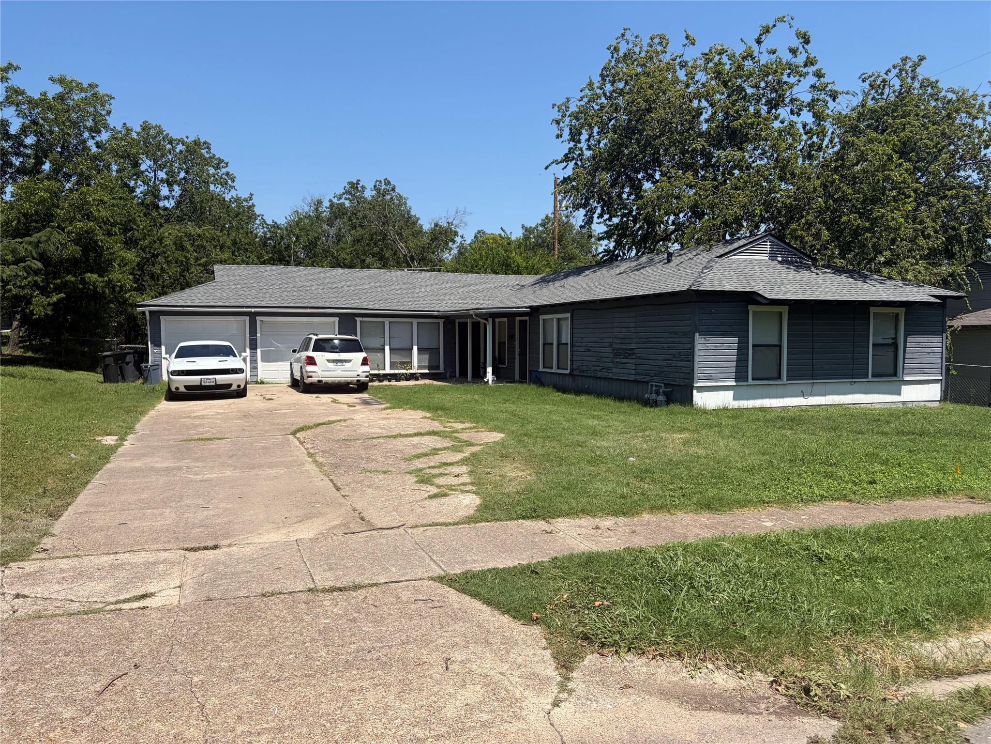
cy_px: 372
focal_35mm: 26
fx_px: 744
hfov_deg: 67.3
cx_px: 496
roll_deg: +0.6
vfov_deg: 53.1
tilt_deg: -2.2
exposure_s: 1/5814
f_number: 1.6
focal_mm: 5.96
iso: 64
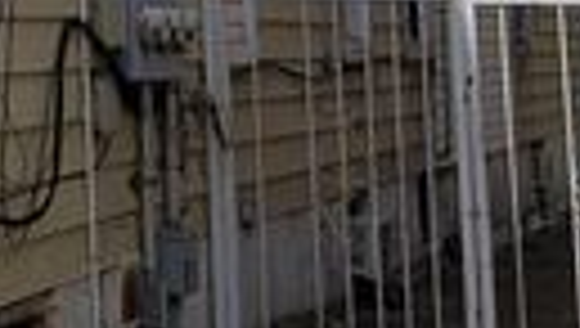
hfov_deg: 14.6
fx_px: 2079
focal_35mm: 135
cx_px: -324
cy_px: -384
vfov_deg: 8.4
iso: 29
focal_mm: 4.53
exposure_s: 1/2551
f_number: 1.7
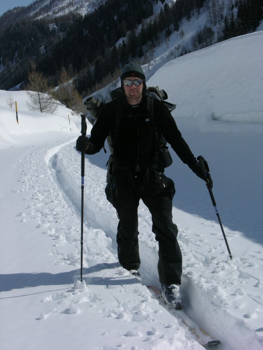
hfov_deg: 18.9
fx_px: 790
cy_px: 175
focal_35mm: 78
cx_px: 132
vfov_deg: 25.0
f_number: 7.6
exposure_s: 1/476
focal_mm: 19.9
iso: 50
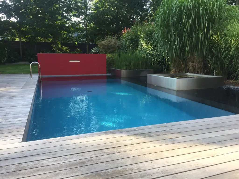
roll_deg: -0.4
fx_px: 200
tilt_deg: -9.2
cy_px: 90
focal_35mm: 29
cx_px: 120
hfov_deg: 61.7
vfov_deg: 48.2
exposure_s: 1/295
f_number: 2.2
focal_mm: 4.15
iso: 32
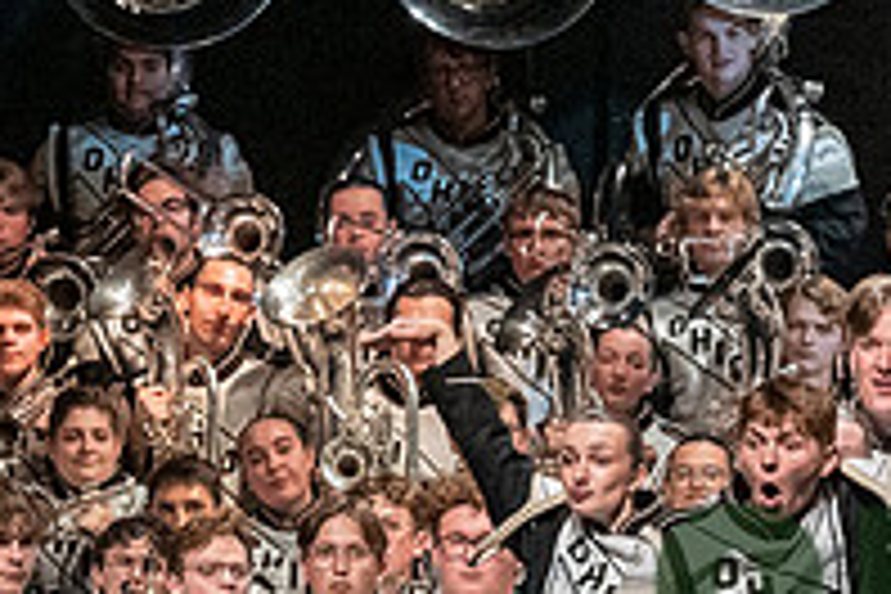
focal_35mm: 547
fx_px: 13537
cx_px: 994
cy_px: 716
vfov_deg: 2.5
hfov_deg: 3.8
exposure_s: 1/500
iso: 4000
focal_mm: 125
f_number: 4
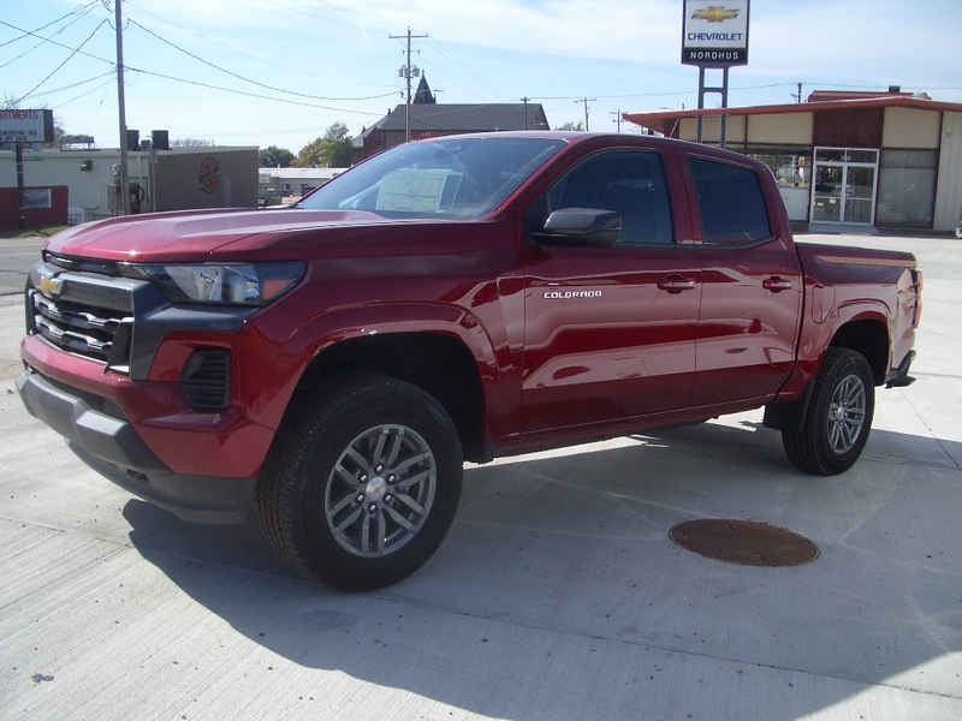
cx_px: 481
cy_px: 360
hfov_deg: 52.6
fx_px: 973
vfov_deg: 40.7
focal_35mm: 35
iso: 50
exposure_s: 1/400
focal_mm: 5.8
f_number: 4.3
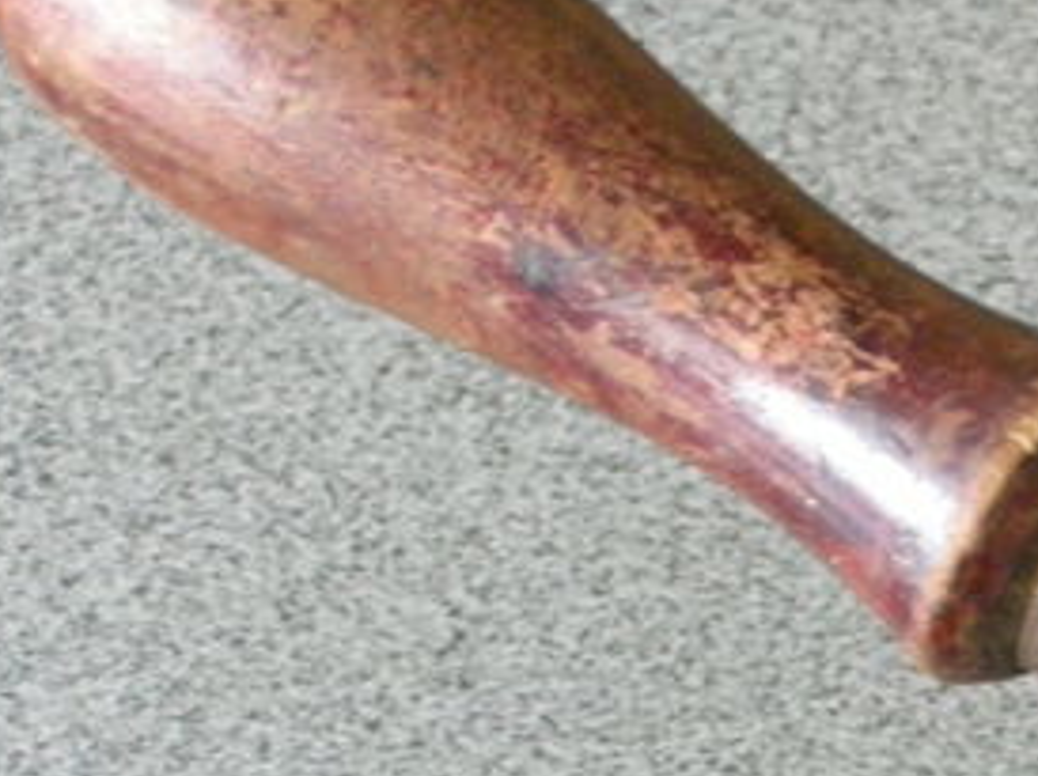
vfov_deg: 4.6
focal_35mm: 318
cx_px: 1781
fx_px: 9527
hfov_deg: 6.1
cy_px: 1136
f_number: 4.3
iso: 400
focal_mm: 18.6
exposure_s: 1/16.1
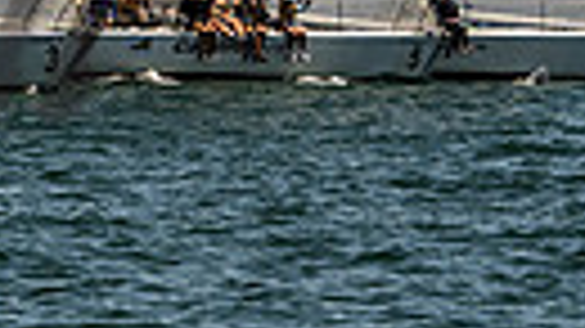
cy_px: -492
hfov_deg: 3.5
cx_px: -130
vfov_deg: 2.0
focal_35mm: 608
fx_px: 9427
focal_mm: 120
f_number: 8
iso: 400
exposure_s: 1/2500
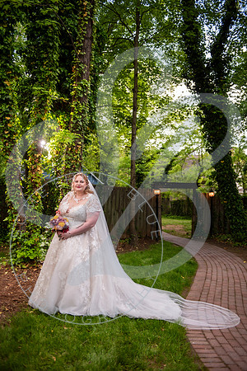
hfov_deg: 35.1
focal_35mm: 38
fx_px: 391
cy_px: 186
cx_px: 124
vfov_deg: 50.7
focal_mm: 38
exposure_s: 1/200
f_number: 2.8
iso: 100
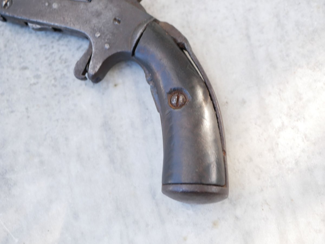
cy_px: 122
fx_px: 564
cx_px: 162
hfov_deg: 32.2
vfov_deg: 24.4
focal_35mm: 60
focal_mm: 30
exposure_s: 1/125
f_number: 3.5
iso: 320
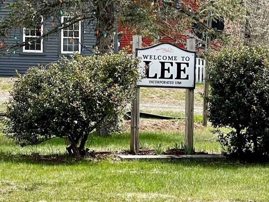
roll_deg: -1.4
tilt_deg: -0.5
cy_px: 69
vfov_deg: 15.7
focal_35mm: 94
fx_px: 730
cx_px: 166
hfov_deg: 20.8
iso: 20
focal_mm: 7.5
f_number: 2.2
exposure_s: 1/881
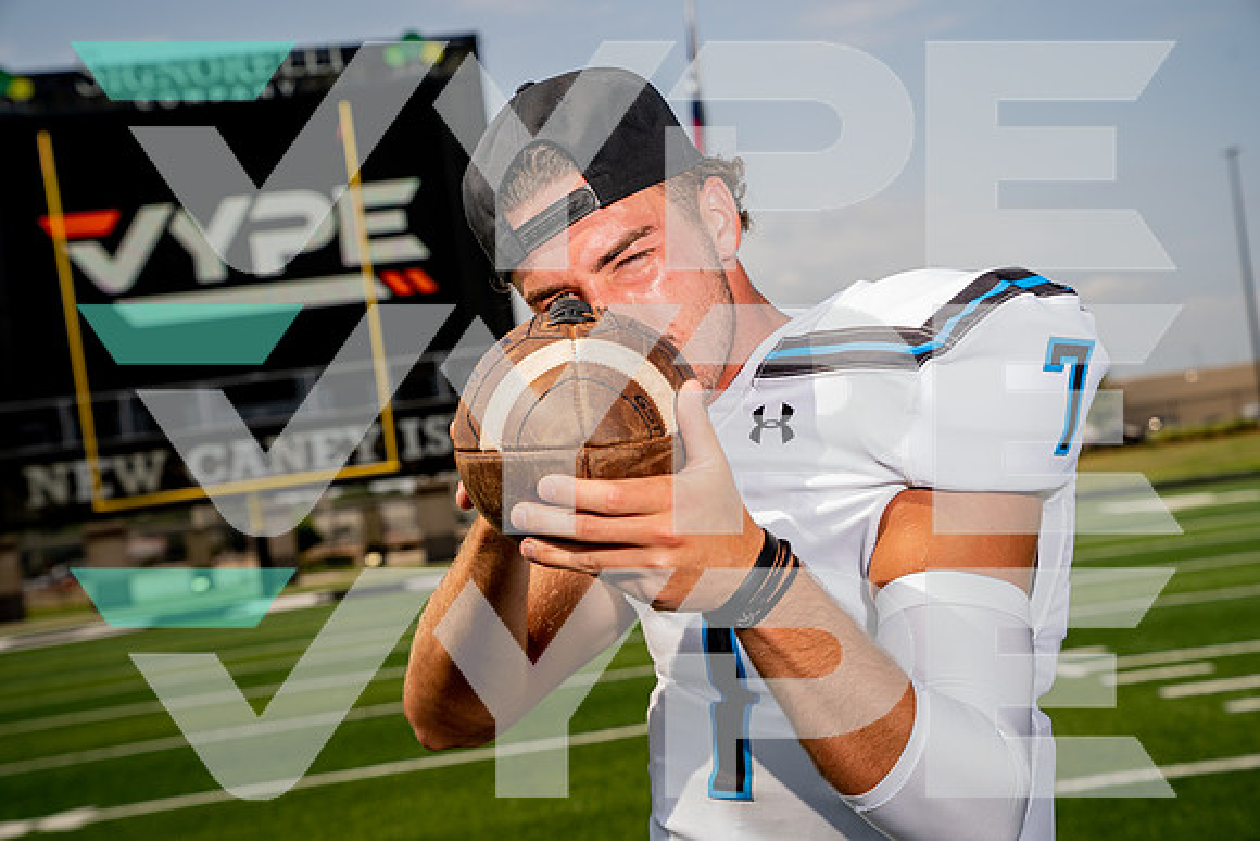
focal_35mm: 68
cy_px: 420
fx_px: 2380
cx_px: 630
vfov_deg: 20.0
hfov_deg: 29.6
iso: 100
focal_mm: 68
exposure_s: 1/250
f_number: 7.1
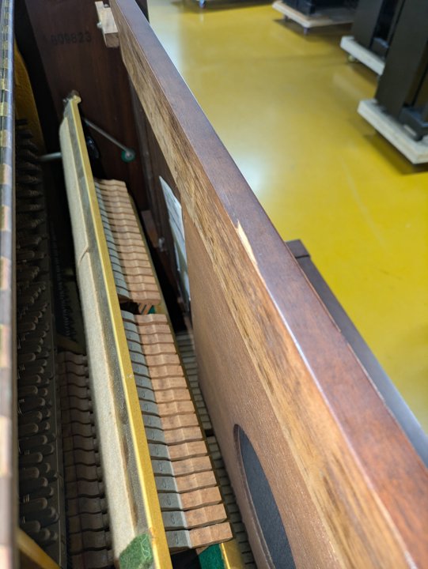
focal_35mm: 25
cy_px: 284
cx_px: 214
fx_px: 412
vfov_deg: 69.4
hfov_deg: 54.9
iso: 289
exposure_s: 1/50
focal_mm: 5.43
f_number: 1.89
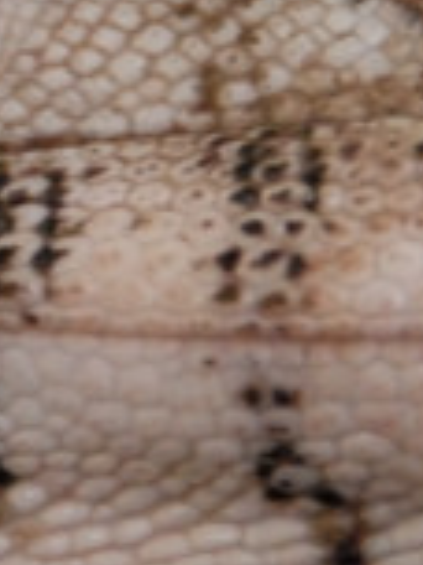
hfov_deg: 1.0
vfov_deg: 1.3
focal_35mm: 1564
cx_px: -219
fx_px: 25482
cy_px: 197
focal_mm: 170
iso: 1600
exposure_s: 1/30
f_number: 5.6
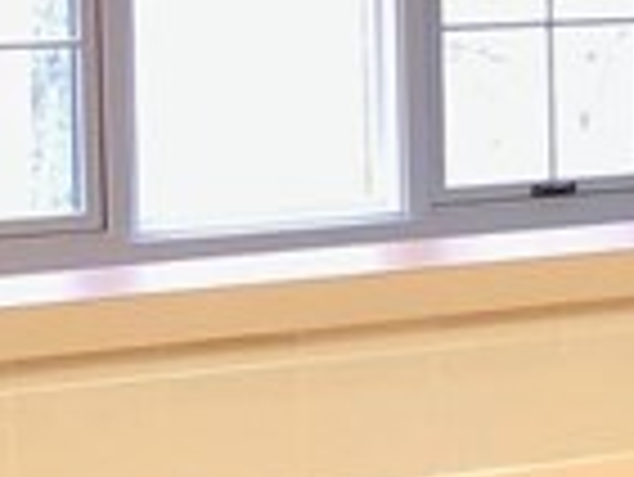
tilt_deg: -3.4
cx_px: 1790
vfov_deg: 7.3
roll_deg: -0.1
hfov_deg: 8.4
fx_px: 3721
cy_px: 32
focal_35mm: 203
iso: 40
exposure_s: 1/17
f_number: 1.8
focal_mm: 3.99
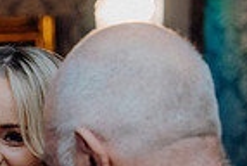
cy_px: 293
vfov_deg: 4.8
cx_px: -111
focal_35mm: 283
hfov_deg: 7.2
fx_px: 1946
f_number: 3.5
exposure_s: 1/160
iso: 2500
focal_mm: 70
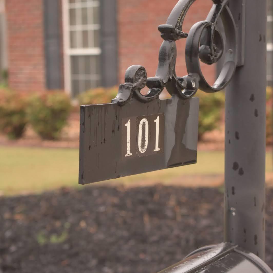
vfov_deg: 16.5
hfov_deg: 16.5
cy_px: 124
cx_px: 137
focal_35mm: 106
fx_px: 943
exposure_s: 1/30
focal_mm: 55
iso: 2500
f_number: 5.6
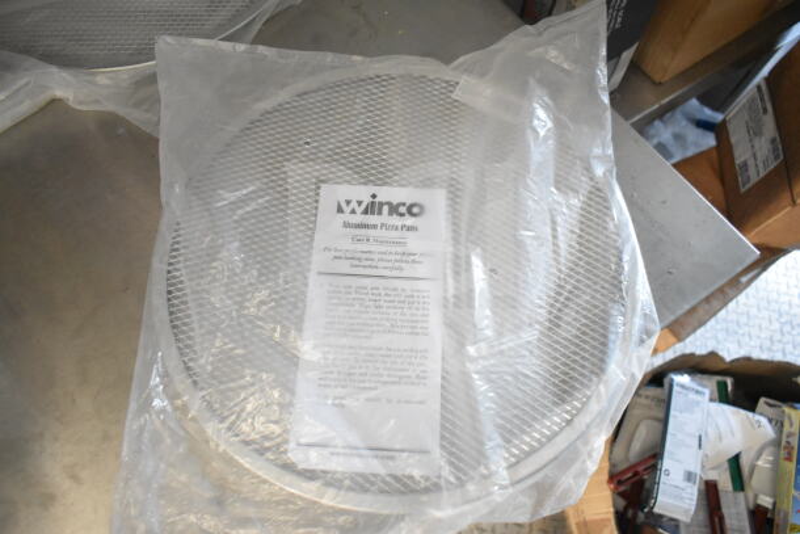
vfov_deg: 48.0
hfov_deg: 67.4
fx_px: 600
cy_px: 267
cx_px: 400
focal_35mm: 27
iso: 4500
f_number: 3.5
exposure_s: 1/30
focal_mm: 18
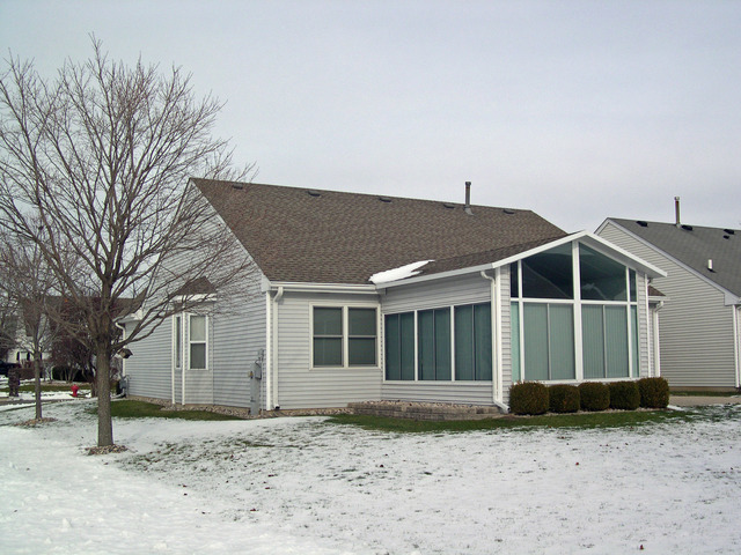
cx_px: 370
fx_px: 813
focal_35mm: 38
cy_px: 278
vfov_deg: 37.7
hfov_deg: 49.0
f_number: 7.6
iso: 100
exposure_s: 1/310
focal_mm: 8
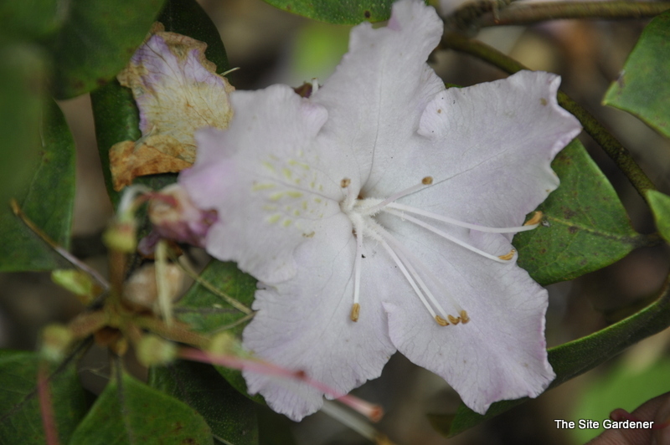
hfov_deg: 13.1
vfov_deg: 8.7
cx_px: 335
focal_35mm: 158
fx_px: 2929
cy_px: 222
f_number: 5.6
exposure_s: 1/125
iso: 200
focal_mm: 105
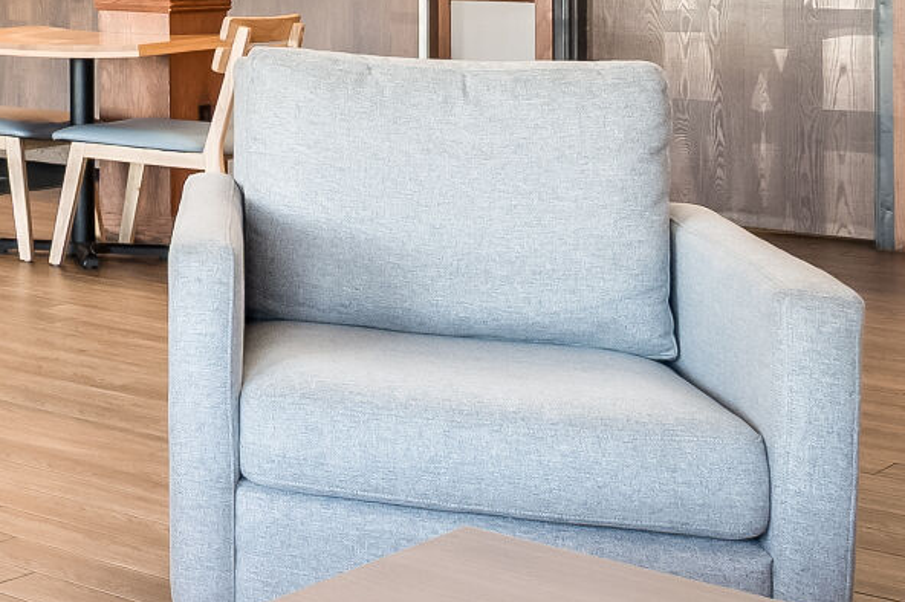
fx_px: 1848
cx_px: -813
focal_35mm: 74
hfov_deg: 19.2
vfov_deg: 17.7
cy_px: -105
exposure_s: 1/2
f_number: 8
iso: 400
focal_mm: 14.5
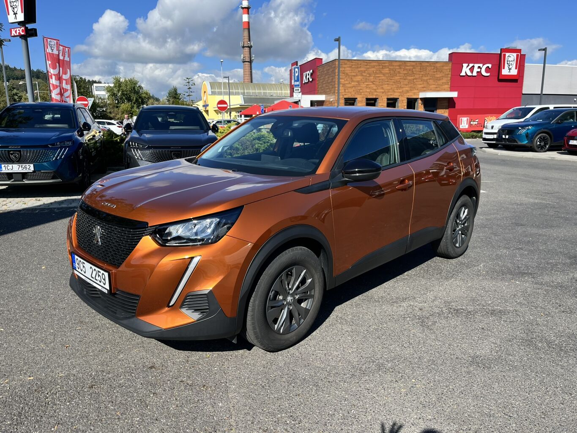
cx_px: 288
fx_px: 433
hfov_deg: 67.3
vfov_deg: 53.1
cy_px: 216
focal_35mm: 26
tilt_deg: -13.3
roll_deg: +0.1
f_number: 1.6
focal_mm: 5.1
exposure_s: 1/2309
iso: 50
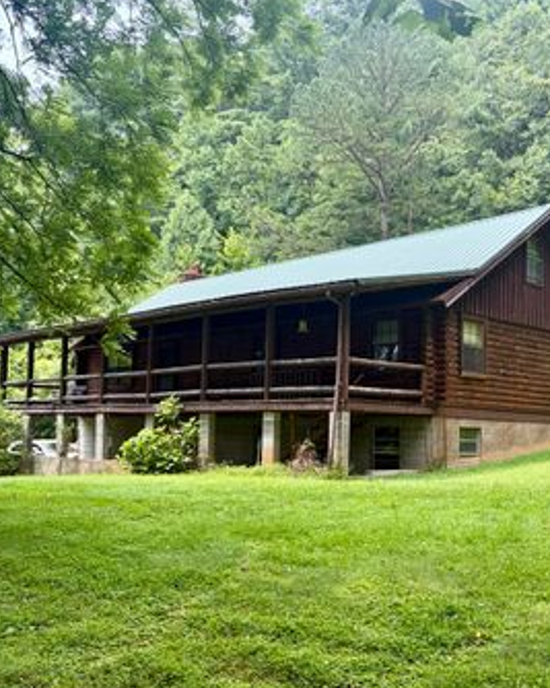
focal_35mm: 38
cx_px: 336
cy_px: 366
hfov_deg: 38.9
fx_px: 774
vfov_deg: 47.9
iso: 40
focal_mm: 5.96
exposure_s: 1/284
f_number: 1.6
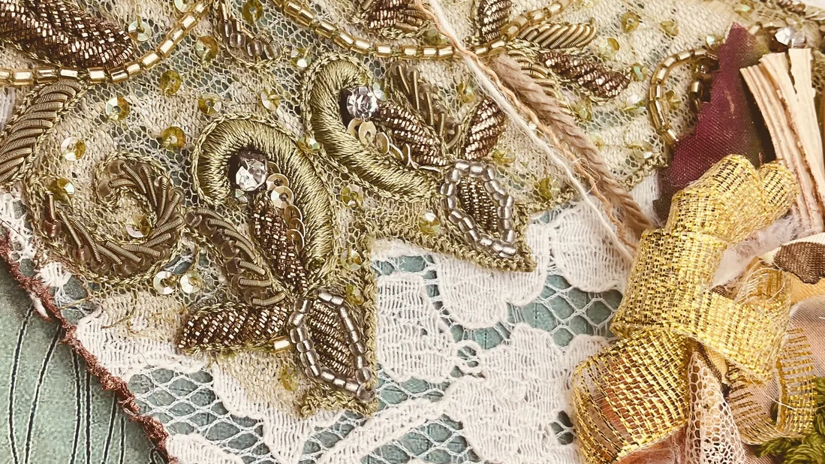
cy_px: 246
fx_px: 1006
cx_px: 324
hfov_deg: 44.3
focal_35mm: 46
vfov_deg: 26.0
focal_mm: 3
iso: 16
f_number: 1.8
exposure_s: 1/281
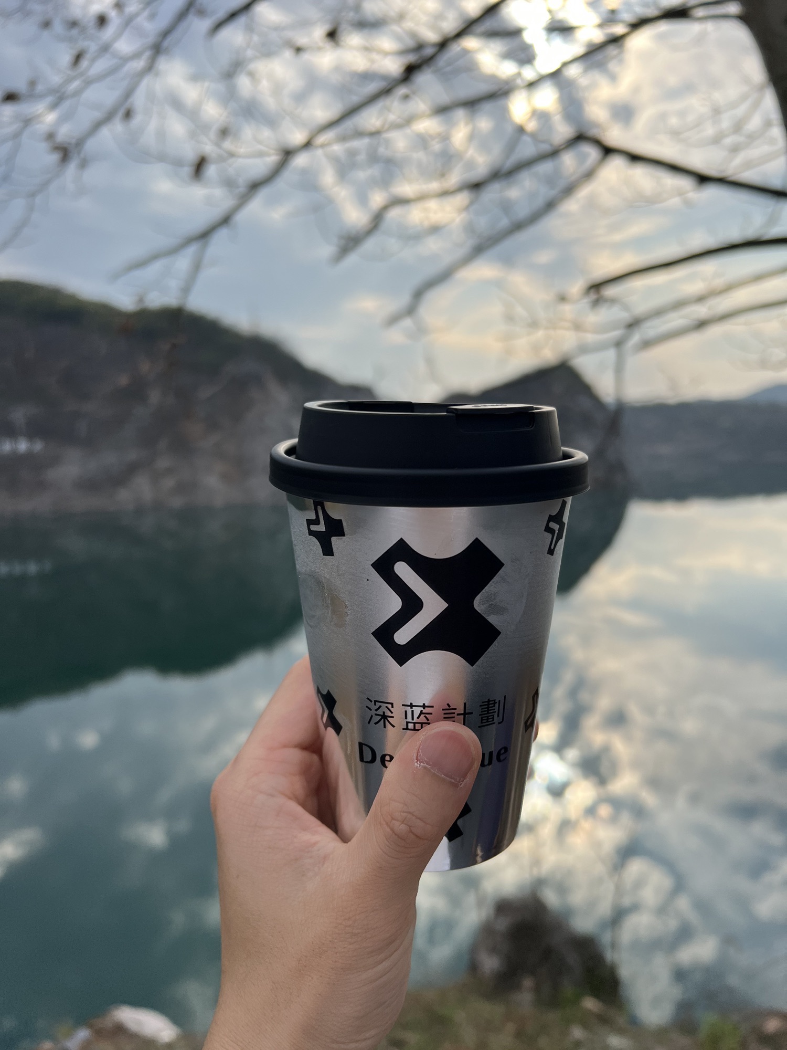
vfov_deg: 67.3
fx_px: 788
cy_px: 525
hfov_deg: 53.1
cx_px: 394
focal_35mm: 26
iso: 50
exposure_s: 1/4115
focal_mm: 5.7
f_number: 1.5
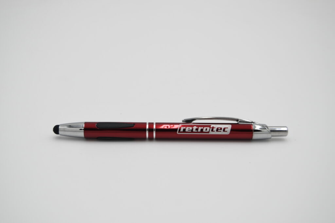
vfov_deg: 26.0
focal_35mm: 52
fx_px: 484
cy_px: 112
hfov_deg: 38.2
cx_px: 168
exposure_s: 1/100
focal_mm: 35
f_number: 5
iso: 64
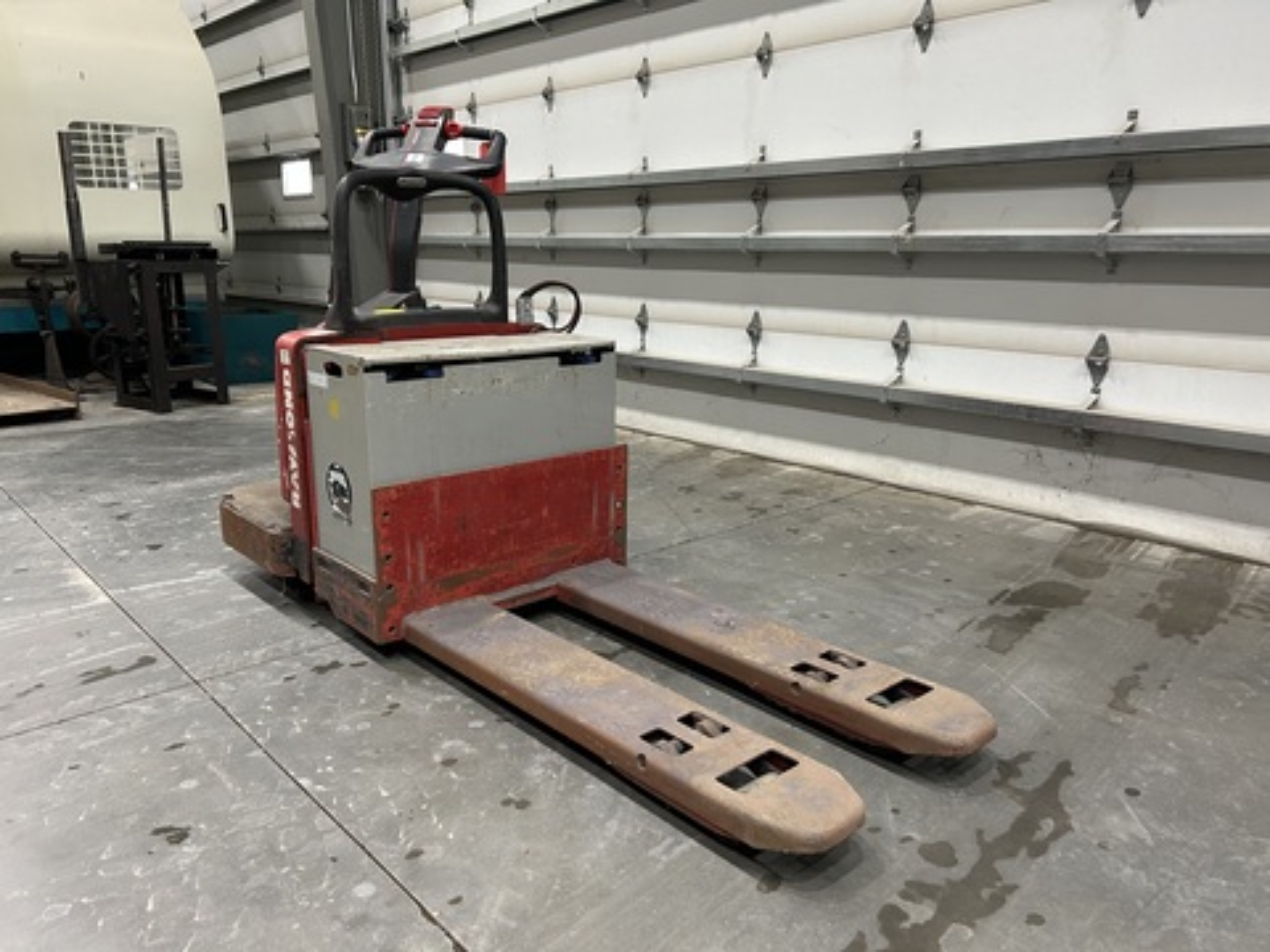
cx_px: 635
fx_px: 954
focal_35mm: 26
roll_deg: -0.6
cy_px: 476
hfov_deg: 67.3
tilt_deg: -13.9
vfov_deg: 53.1
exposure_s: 1/60
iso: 200
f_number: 1.5
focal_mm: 5.7
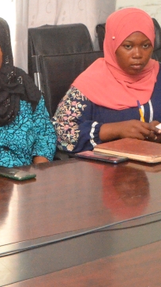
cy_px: 106
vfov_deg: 18.6
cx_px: -189
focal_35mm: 115
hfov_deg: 9.6
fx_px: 873
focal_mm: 26
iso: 6400
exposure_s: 1/60
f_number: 16
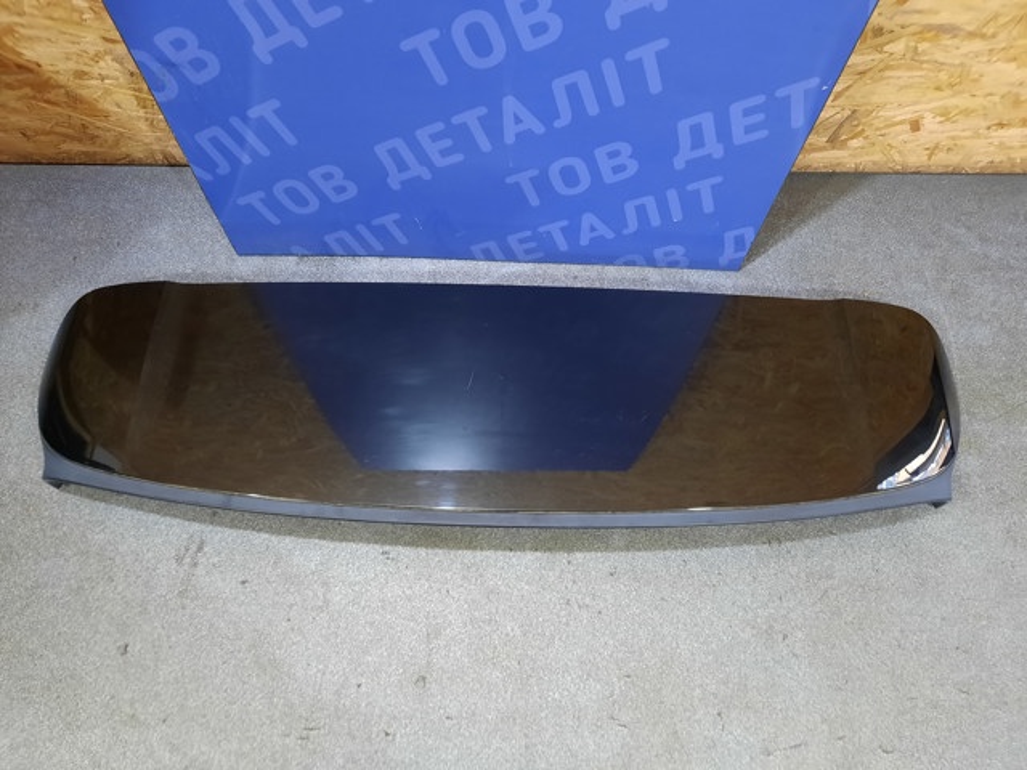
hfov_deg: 69.4
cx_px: 514
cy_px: 385
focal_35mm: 25
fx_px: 742
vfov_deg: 54.9
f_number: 2
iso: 640
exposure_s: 1/25
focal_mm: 4.6
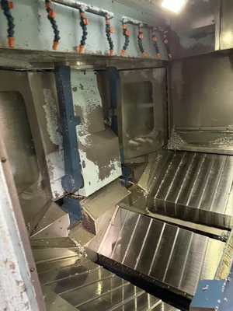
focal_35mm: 24
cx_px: 116
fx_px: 215
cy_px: 156
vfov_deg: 71.6
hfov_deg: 56.8
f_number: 1.78
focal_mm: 6.76
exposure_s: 1/30
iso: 800
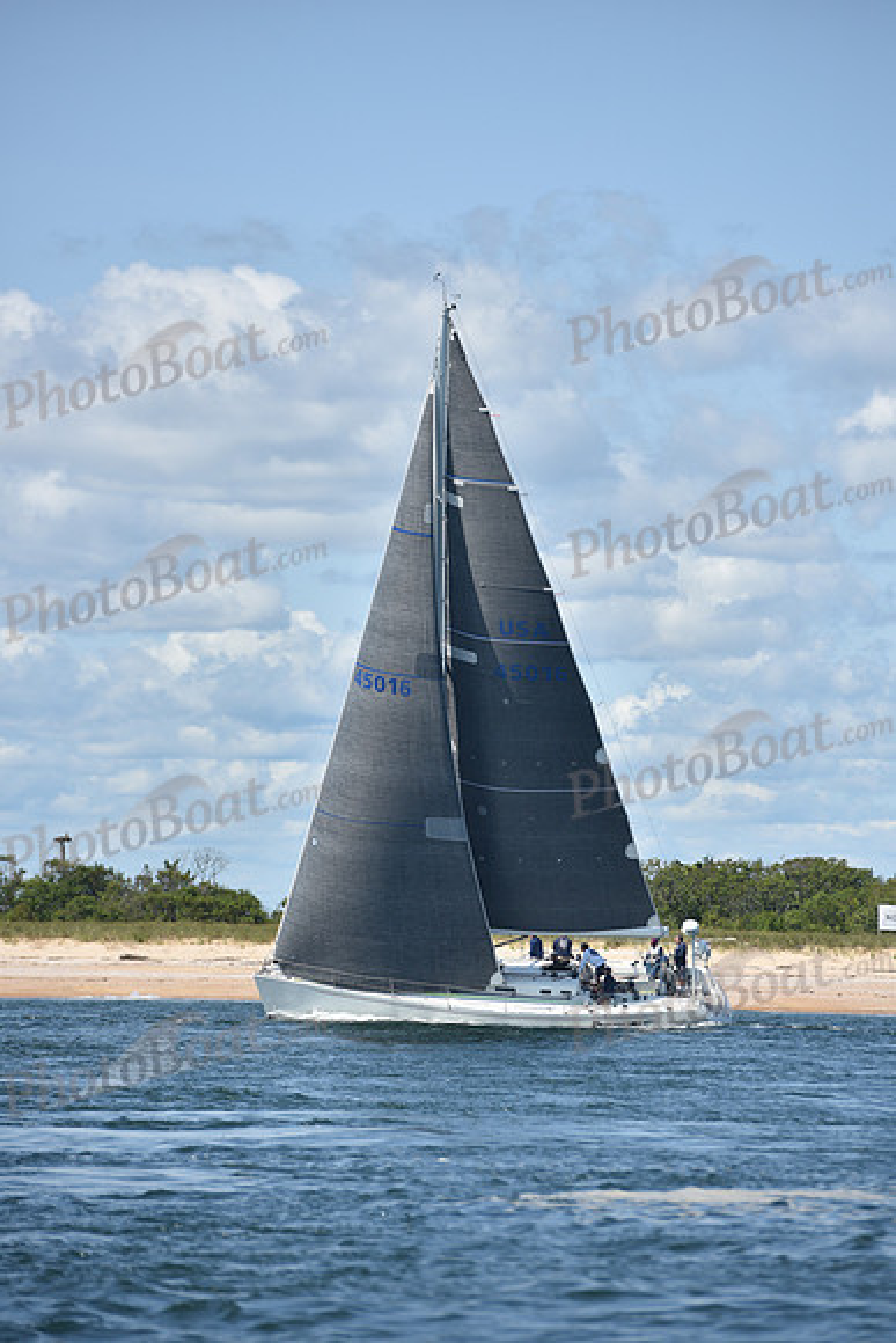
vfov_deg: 10.3
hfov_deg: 6.9
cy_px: 672
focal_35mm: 200
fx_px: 7462
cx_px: 448
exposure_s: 1/2000
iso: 250
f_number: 5.6
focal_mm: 200
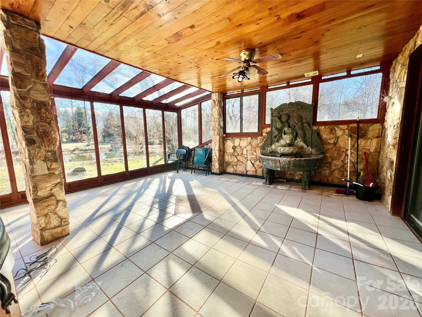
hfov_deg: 106.2
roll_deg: +1.0
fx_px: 158
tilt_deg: -8.0
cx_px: 211
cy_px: 158
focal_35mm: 13
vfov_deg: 89.9
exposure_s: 1/331
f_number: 1.8
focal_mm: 1.57
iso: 32
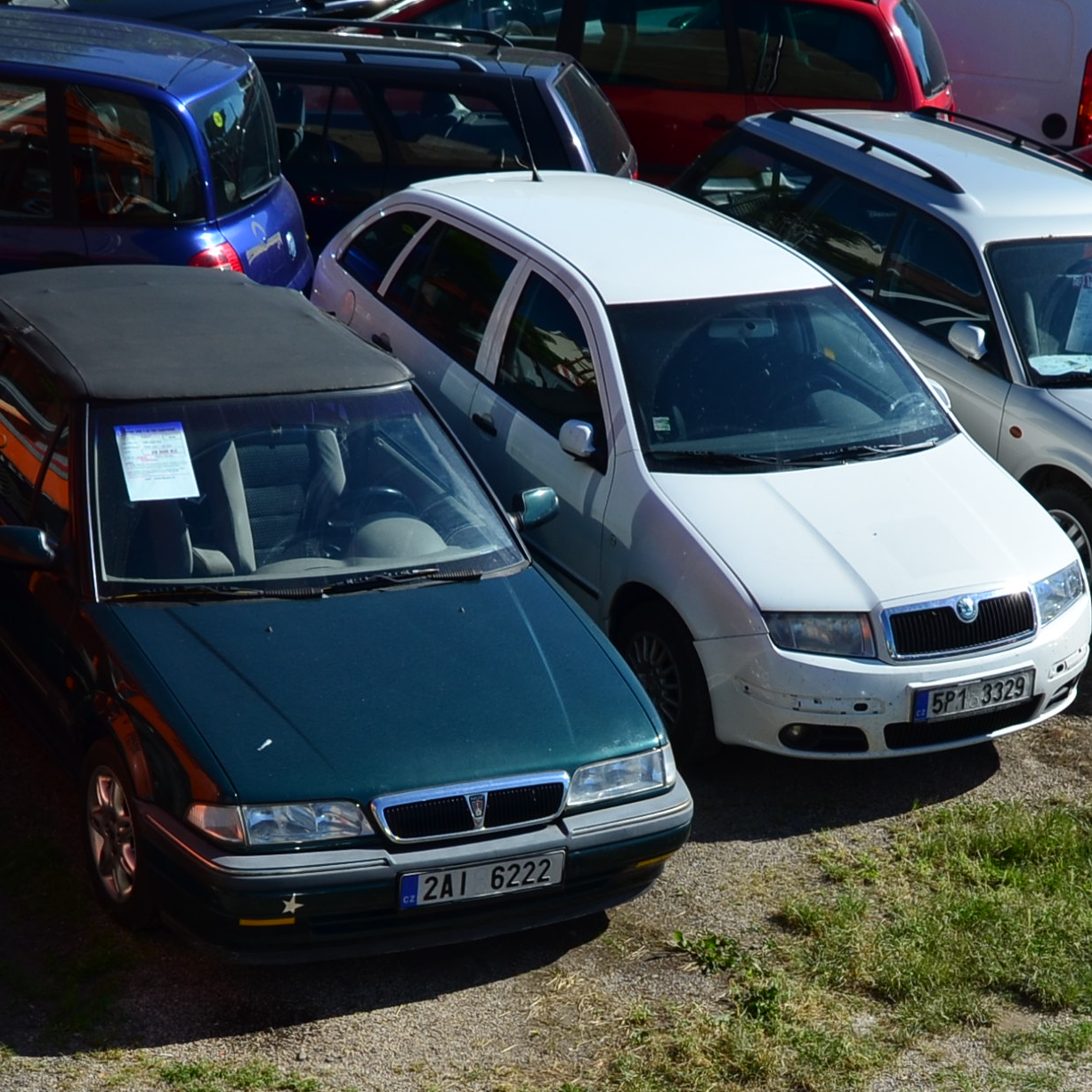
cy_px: 942
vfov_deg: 24.4
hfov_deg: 24.8
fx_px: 2463
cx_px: 767
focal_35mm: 69
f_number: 9
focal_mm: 18
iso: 125
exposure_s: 1/320
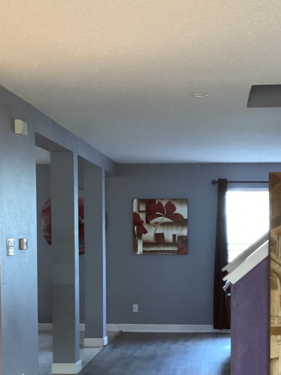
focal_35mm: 75
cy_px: 302
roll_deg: -0.4
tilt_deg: -4.8
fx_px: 812
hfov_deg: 19.6
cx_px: 167
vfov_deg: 25.5
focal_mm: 3.3
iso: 250
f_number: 2.4
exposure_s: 1/40
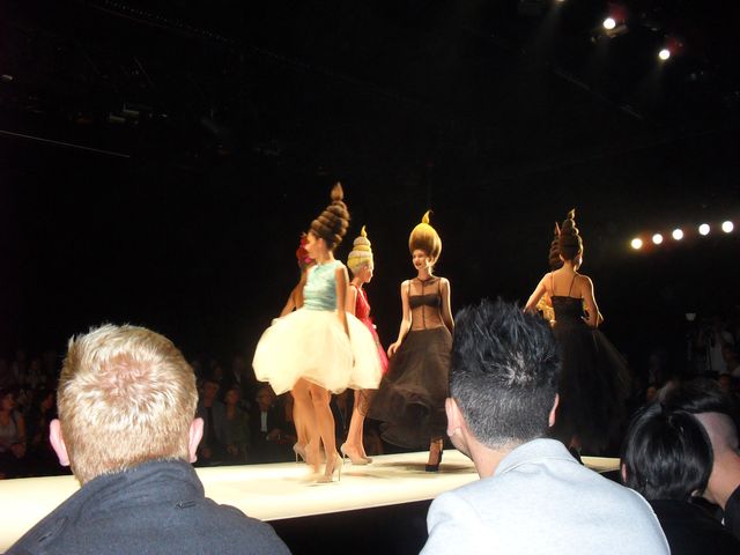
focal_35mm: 35
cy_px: 278
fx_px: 748
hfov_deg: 52.6
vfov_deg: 40.7
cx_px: 370
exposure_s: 1/45
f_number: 3.2
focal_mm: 6.3
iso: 200
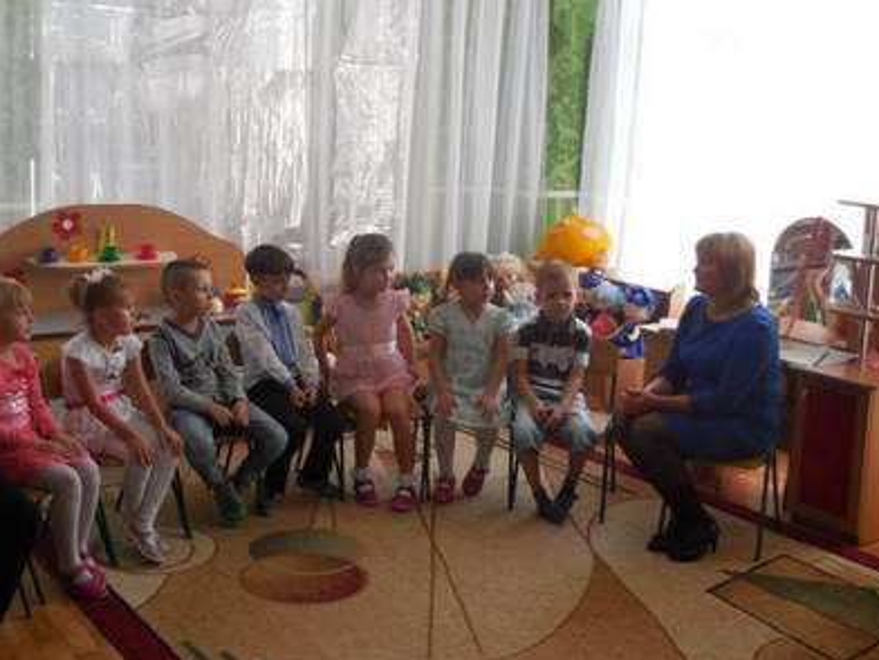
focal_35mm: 49
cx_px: 357
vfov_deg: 29.7
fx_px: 1244
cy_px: 296
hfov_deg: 38.8
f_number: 3.6
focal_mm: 7.1
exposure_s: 1/40
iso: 125
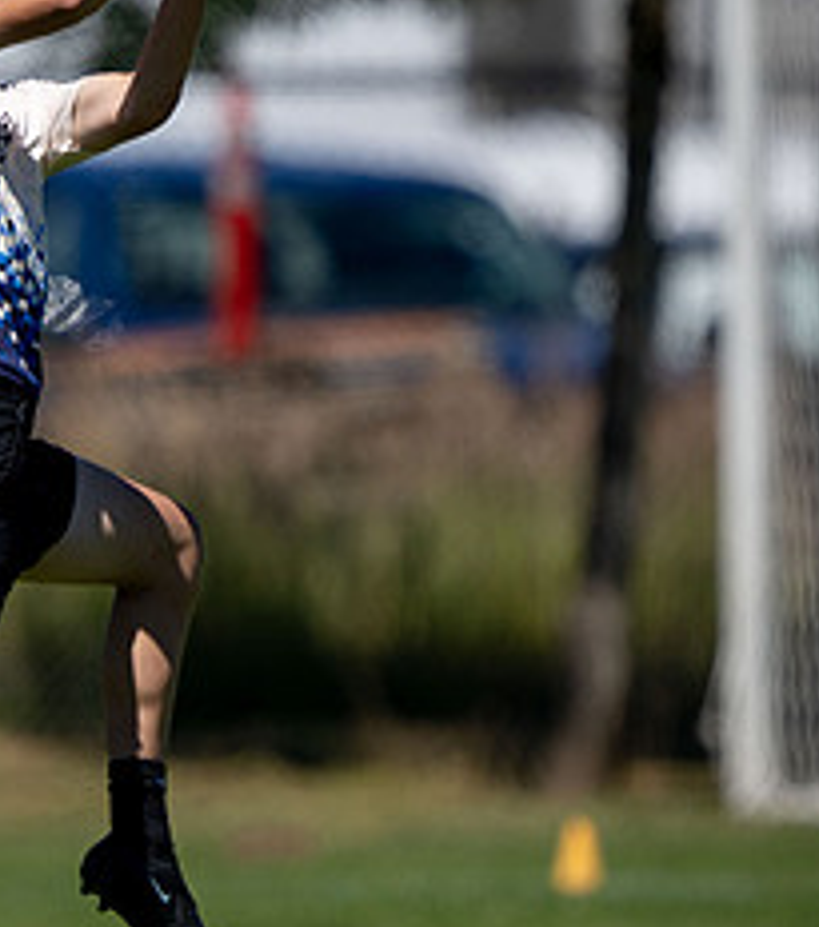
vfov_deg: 1.1
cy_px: 470
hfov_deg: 1.0
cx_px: -26
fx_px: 46936
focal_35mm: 1642
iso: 64
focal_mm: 400
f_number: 2.8
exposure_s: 1/2500
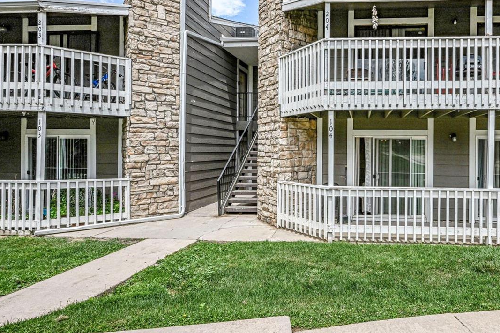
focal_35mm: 21
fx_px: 292
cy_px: 133
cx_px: 339
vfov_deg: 59.0
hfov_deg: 78.2
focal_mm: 14
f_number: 11
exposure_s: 1/500
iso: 400
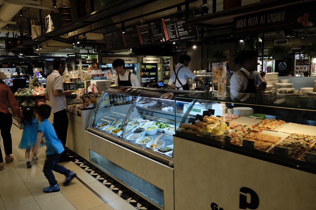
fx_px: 237
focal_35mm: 27
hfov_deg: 67.4
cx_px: 158
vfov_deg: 47.9
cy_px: 105
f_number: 3.6
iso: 400
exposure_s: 1/52
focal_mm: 18
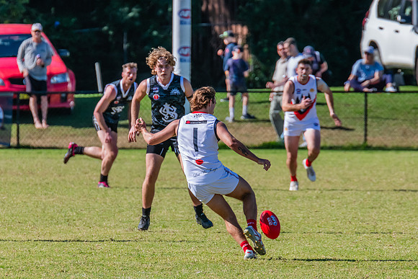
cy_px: 146
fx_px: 8734
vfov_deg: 1.8
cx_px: 196
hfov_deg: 2.7
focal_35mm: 752
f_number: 11
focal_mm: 600
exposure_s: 1/1600
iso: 1600
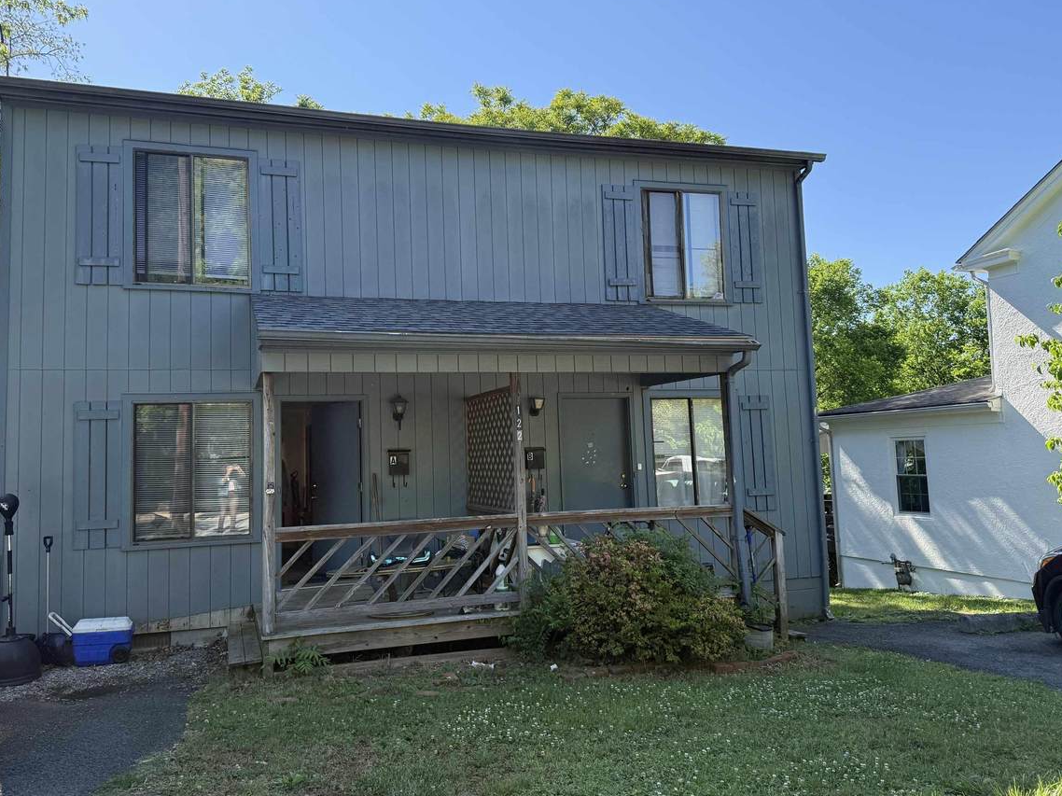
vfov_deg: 51.3
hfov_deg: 65.2
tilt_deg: +5.0
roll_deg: +1.6
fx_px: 828
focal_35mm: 27
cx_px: 476
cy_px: 378
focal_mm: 6.76
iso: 100
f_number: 1.78
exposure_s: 1/1361
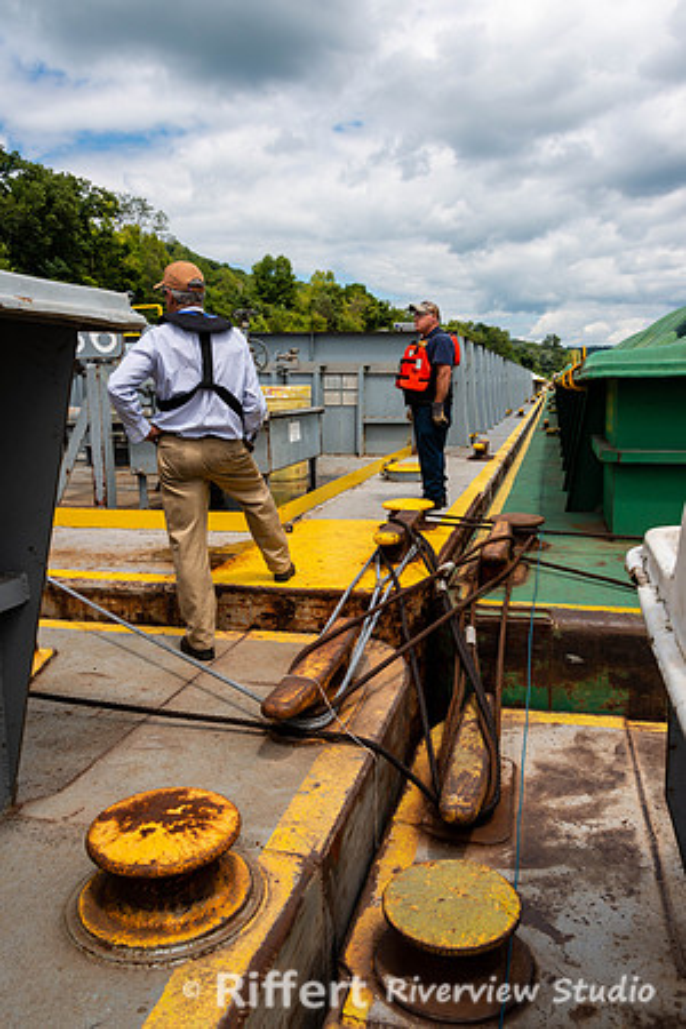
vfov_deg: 65.5
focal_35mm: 28
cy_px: 514
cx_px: 343
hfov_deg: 46.4
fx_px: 800
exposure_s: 1/200
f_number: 10
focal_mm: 28
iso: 100
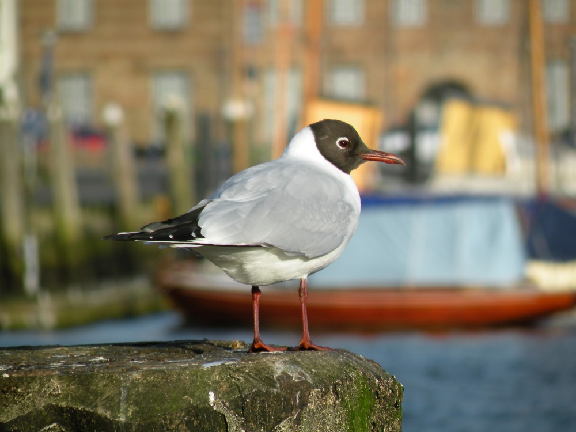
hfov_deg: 4.1
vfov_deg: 3.1
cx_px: 288
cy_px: 216
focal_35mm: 486
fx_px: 8087
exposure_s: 1/437
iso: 64
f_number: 5
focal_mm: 84.2
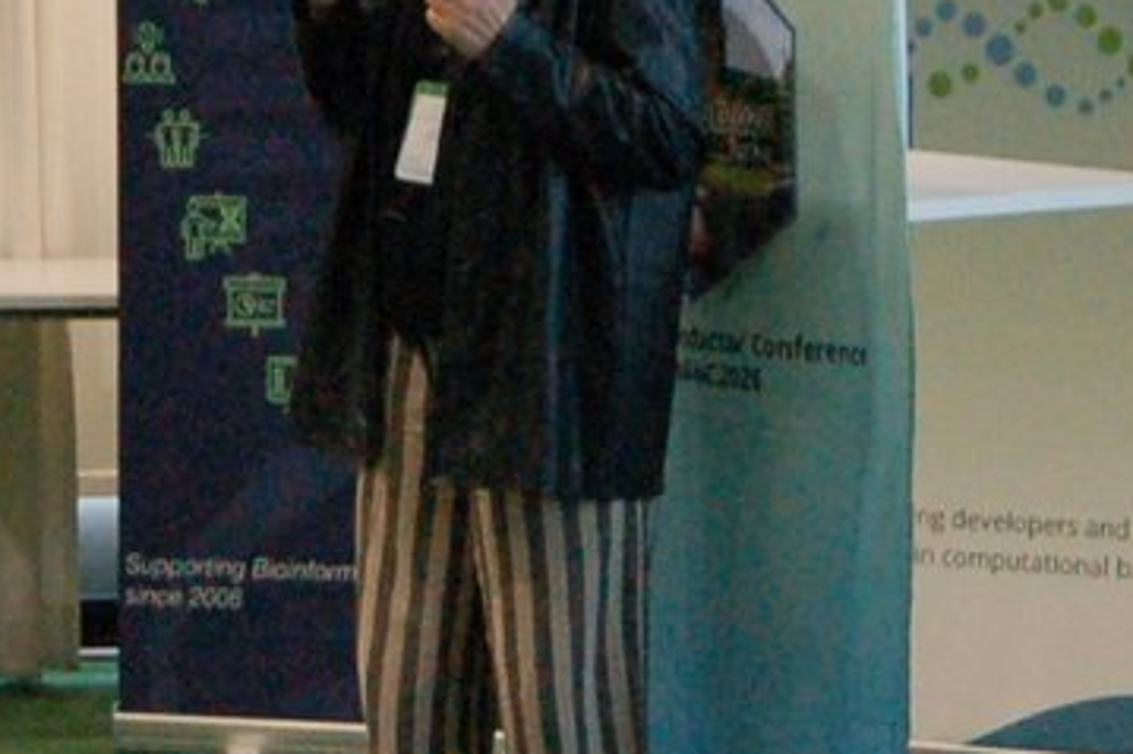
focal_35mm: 217
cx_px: 543
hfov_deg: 9.5
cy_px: -129
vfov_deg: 6.3
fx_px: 6826
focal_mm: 26
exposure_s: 1/125
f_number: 3.5
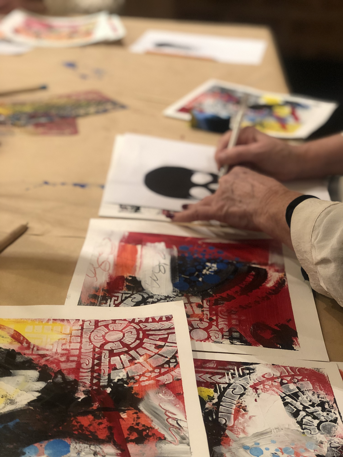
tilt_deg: -27.9
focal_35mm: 52
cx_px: 172
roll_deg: -4.1
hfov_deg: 28.0
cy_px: 228
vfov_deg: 36.8
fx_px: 687
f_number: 2.4
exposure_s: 1/25
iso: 160
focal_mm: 6
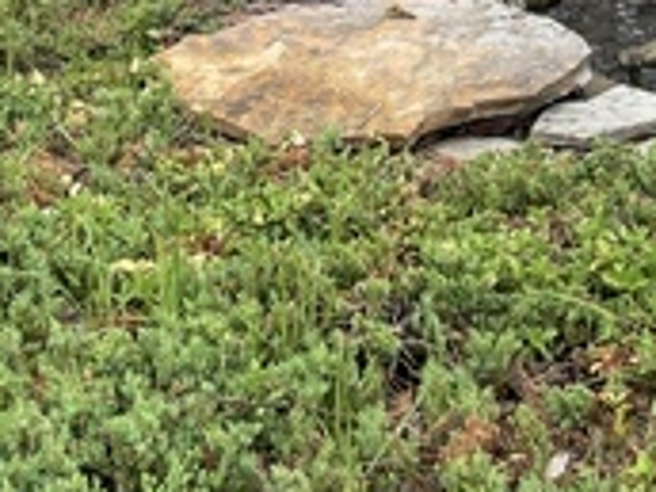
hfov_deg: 19.2
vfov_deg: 13.2
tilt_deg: -0.9
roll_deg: -0.6
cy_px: -397
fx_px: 1914
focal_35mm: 101
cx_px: 528
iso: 32
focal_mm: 4.2
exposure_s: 1/1689
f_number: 1.6
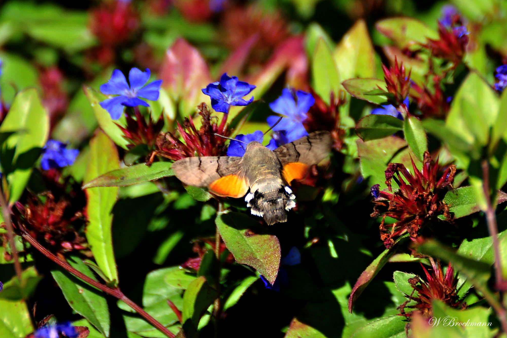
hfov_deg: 4.6
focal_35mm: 452
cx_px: 254
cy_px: 169
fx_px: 6365
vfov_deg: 3.0
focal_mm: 300
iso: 320
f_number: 5.6
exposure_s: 1/1250
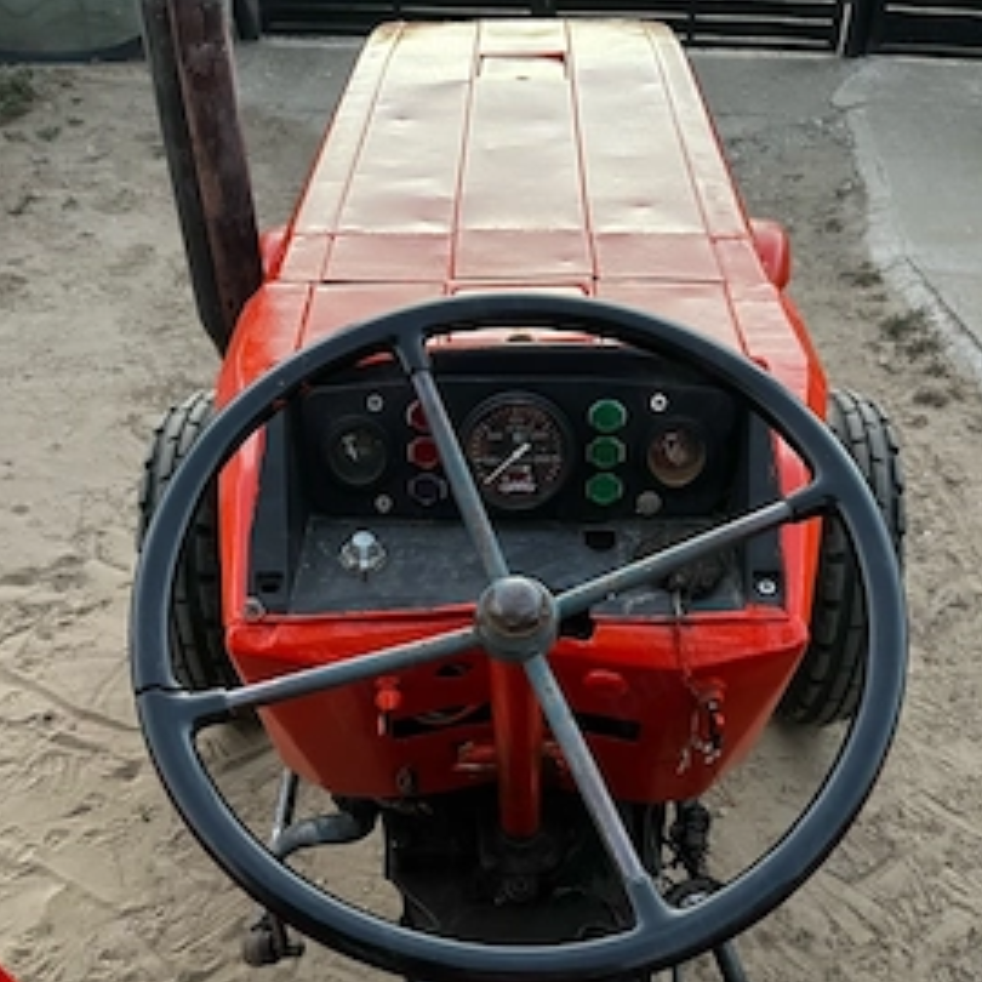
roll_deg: +1.0
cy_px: 676
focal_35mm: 34
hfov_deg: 48.4
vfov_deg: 47.4
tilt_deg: -42.5
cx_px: 513
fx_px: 1091
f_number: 1.6
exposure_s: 1/47
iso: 500
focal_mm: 5.1
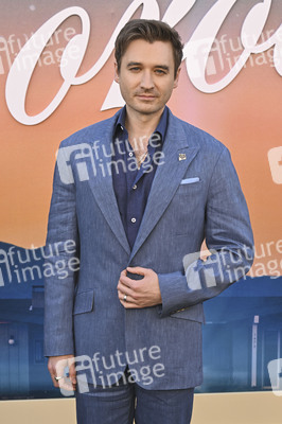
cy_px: 212
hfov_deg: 17.5
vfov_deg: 26.0
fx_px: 918
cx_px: 141
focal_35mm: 78
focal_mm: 78
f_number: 7.1
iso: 500
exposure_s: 1/320
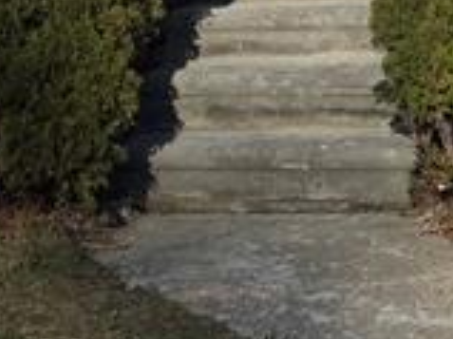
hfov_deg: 13.3
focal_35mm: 148
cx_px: 368
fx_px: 1935
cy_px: -627
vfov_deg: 8.6
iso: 80
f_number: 1.8
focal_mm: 5.4
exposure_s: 1/7599
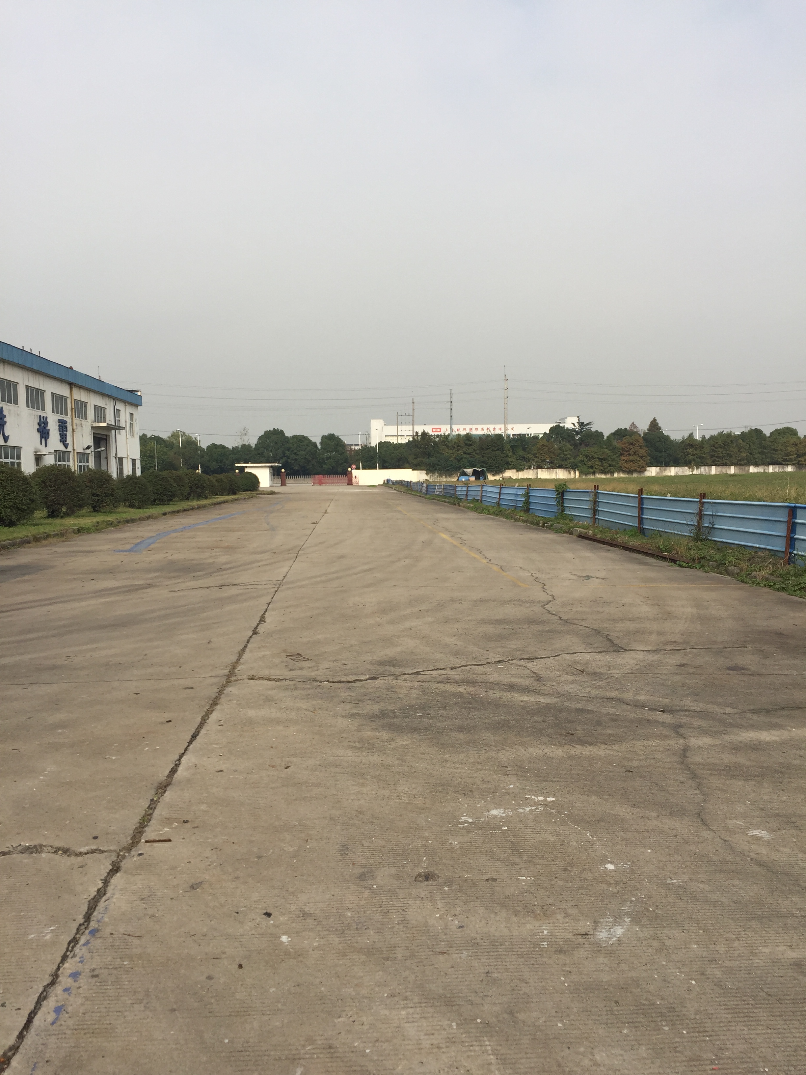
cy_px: 538
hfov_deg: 48.2
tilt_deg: -2.6
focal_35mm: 29
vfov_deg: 61.7
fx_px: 900
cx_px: 403
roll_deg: +0.8
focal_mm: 4.15
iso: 32
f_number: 2.2
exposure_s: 1/2475
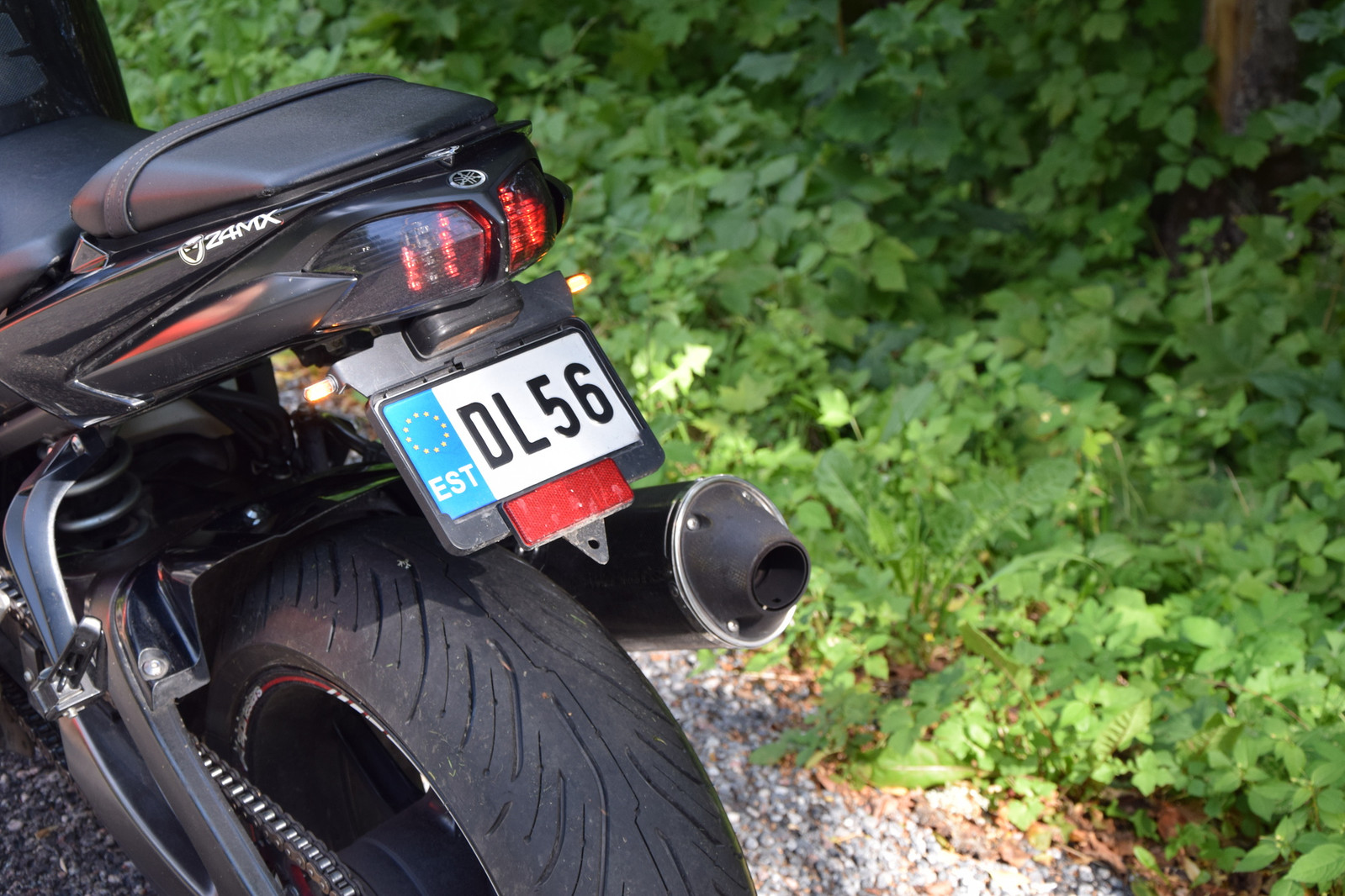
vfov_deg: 18.2
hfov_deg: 27.0
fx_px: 2802
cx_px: 672
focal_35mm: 75
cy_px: 448
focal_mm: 50
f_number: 6.3
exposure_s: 1/160
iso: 400
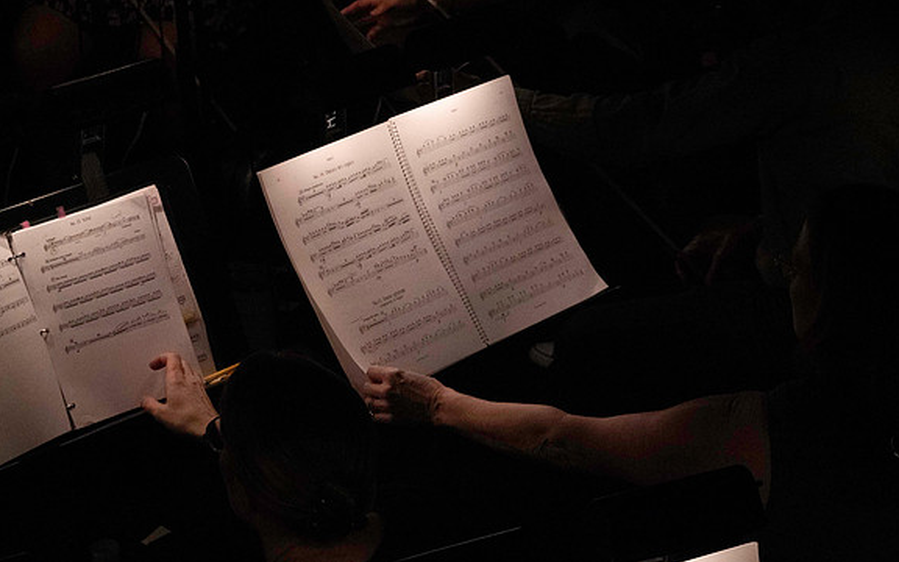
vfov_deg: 11.0
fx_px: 2916
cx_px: 450
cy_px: 263
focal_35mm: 119
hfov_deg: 17.5
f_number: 18
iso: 25600
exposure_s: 1/320
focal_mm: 116
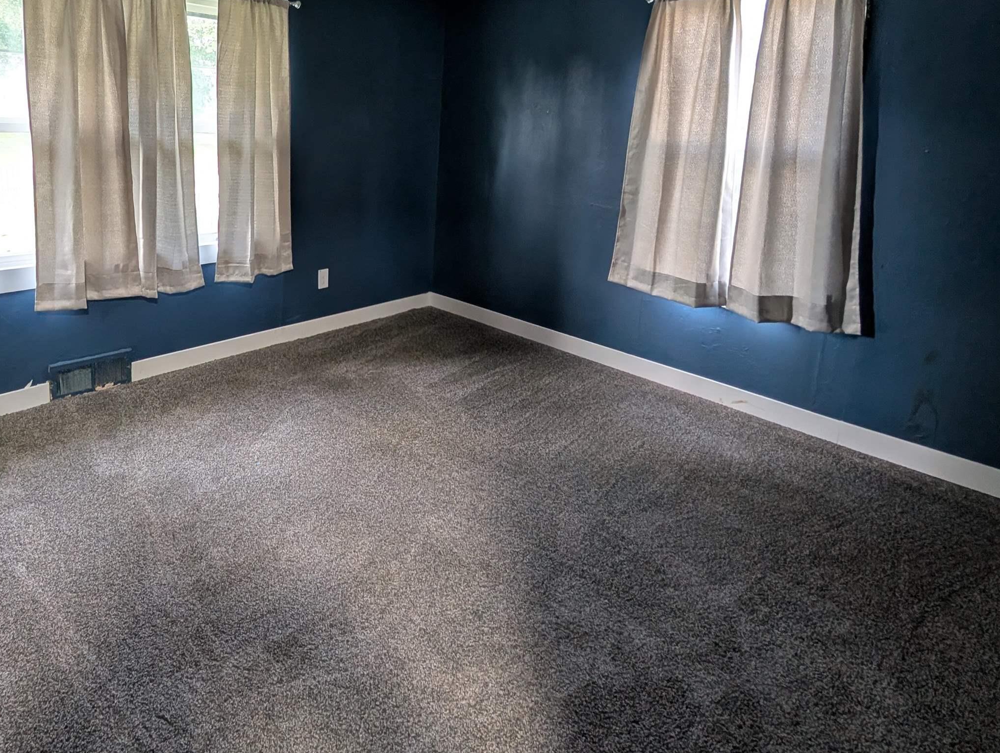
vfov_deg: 67.4
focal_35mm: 18
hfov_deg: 84.7
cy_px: 193
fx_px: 521
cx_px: 335
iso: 139
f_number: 1.7
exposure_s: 1/24
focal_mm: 2.02
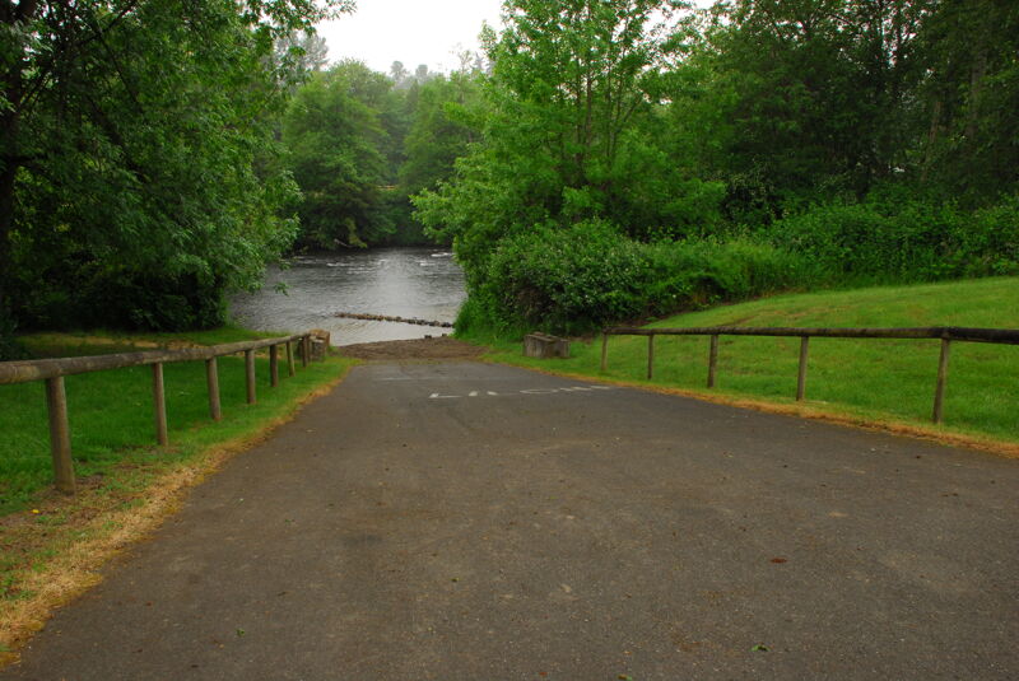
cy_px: 340
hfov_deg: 61.9
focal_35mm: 30
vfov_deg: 43.7
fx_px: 850
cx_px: 510
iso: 200
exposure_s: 1/50
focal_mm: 20
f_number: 8
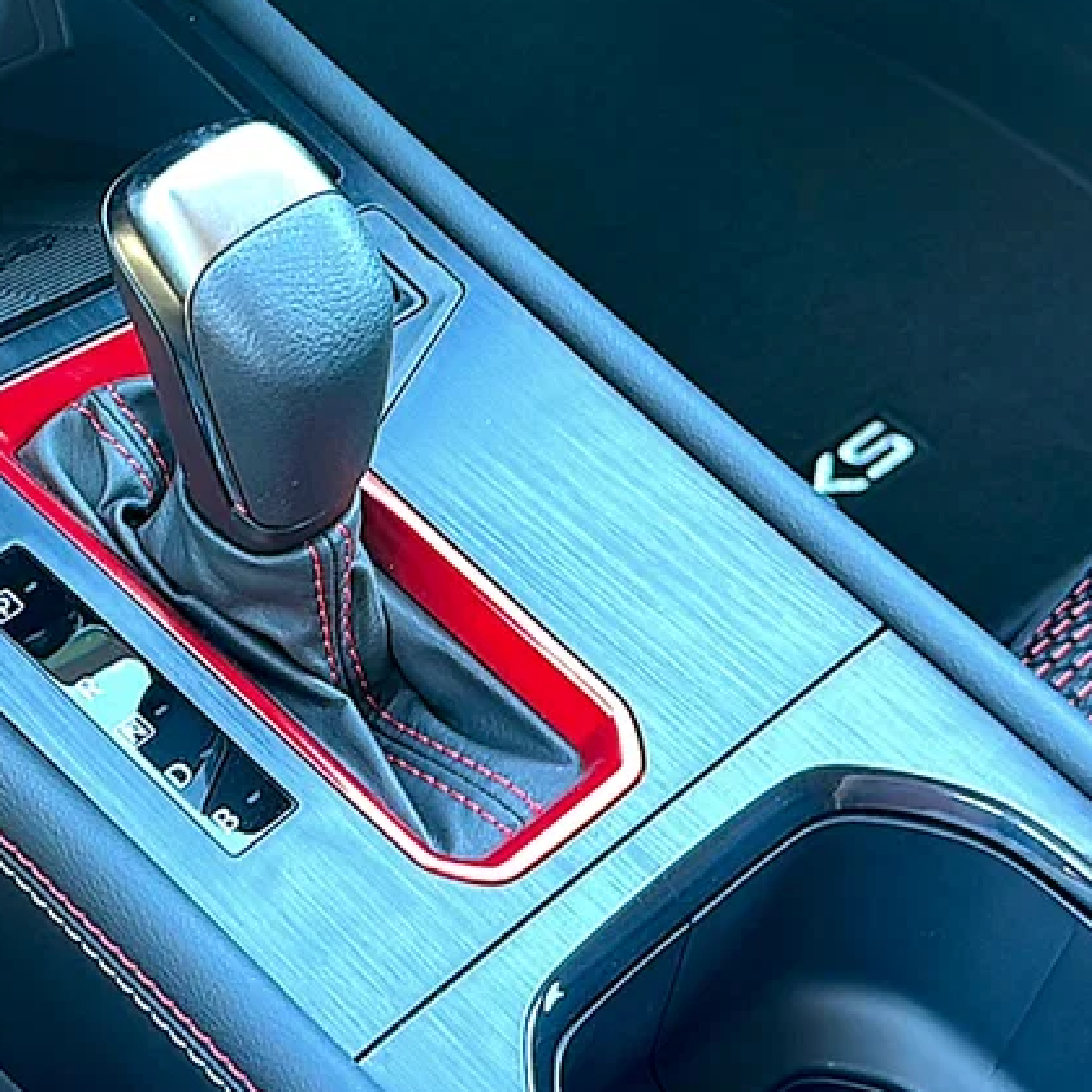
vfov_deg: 32.2
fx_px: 1892
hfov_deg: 31.4
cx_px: 216
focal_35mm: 53
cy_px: 477
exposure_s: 1/41
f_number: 1.78
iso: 125
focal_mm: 6.86
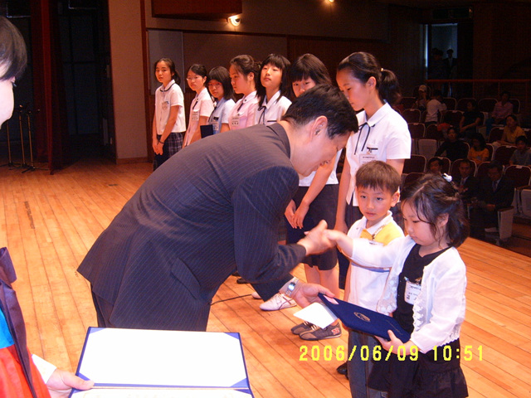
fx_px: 721
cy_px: 199
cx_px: 266
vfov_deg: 30.9
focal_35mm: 47
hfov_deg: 40.4
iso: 141
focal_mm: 7.8
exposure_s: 1/45
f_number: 3.2
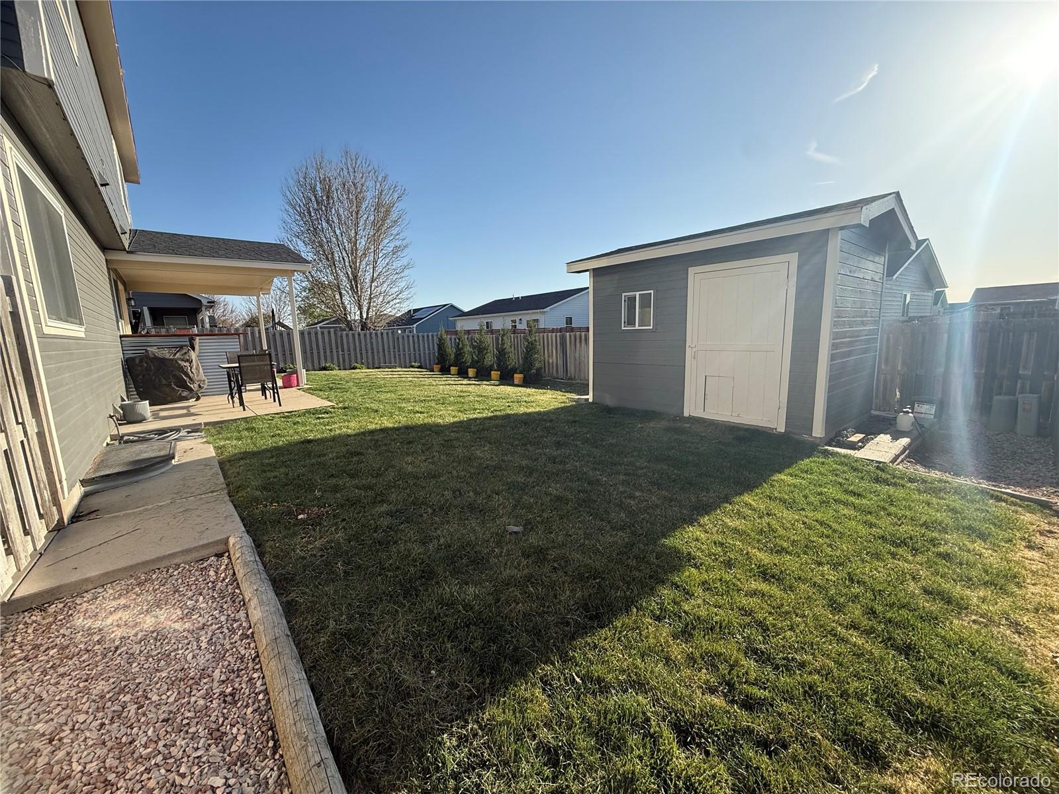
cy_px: 397
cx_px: 530
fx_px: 428
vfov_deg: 85.7
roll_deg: +2.0
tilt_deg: -8.4
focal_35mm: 14
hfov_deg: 102.1
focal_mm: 2.22
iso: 64
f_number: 2.2
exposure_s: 1/1235
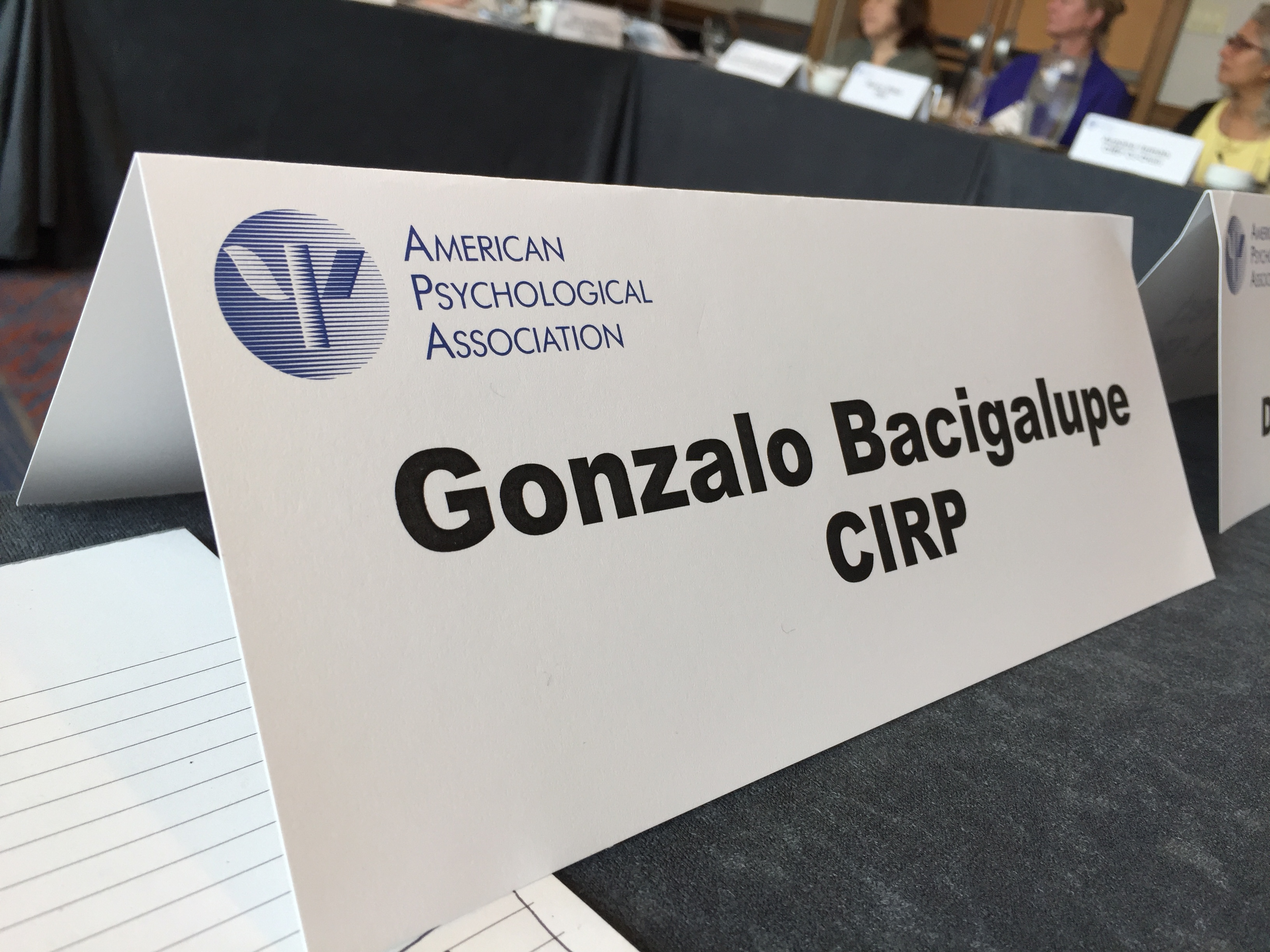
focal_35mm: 29
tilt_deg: -20.9
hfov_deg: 61.7
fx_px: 1064
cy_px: 476
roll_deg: -11.6
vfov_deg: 48.2
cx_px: 635
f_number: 2.2
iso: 50
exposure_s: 1/120
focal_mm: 4.15
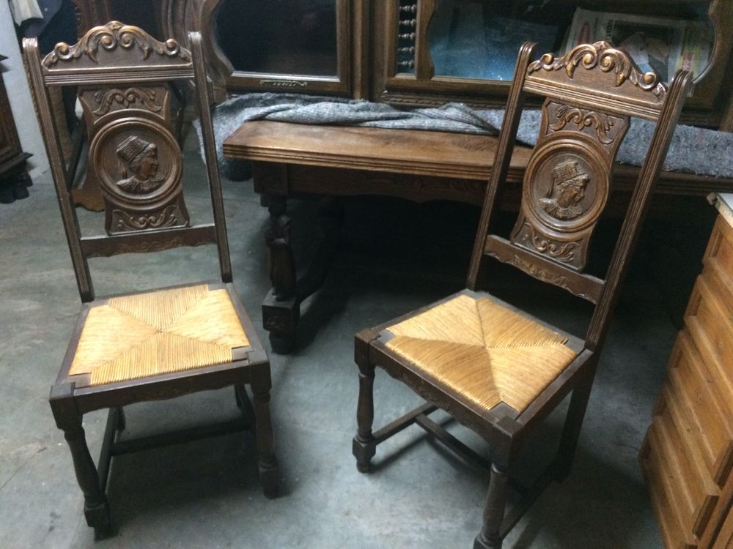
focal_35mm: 29
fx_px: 614
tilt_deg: -32.6
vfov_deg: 48.2
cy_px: 274
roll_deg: +0.3
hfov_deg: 61.7
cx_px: 366
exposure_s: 1/17
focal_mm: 4.15
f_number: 2.2
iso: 400
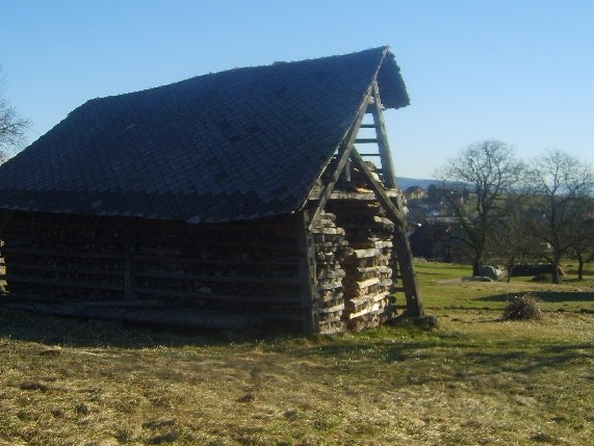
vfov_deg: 29.7
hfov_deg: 38.7
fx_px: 841
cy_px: 184
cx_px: 232
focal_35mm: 49
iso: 50
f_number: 2.8
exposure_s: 1/750
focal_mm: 5.8
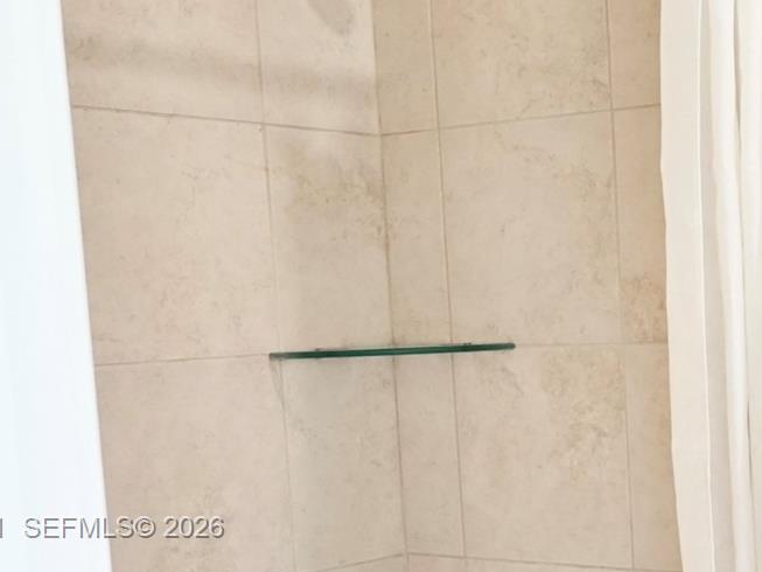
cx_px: 794
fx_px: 1607
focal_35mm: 73
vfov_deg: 19.7
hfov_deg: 25.2
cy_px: 529
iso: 2500
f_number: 4
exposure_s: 1/60
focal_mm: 21
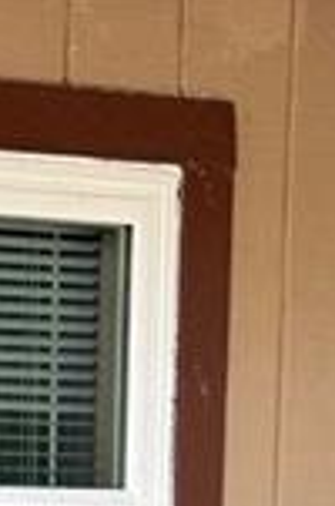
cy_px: 1176
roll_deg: +1.5
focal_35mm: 199
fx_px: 2790
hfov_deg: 5.7
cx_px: -1132
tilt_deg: -6.8
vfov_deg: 9.3
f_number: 1.78
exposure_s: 1/116
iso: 200
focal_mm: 6.76
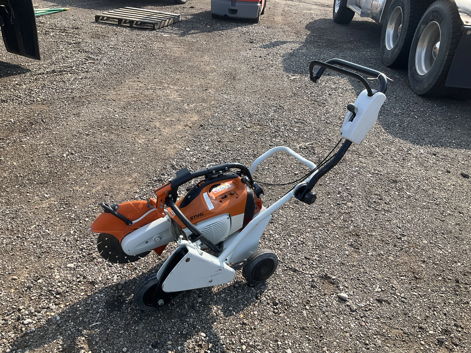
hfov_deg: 61.7
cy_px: 176
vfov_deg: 48.2
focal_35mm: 29
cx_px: 236
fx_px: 395
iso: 25
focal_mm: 3
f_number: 1.8
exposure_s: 1/739
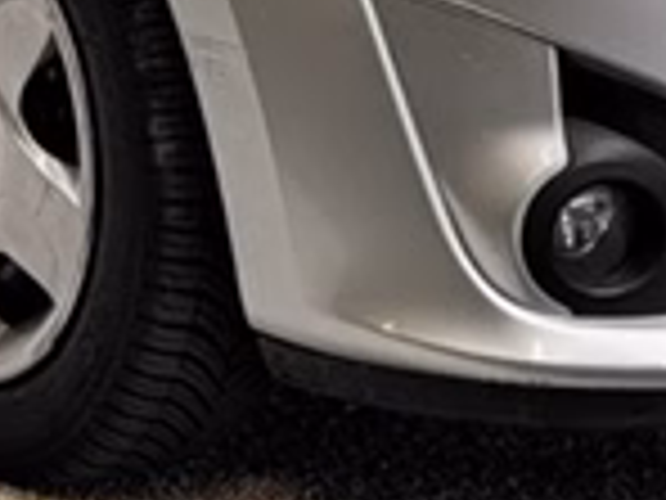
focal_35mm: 271
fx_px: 5214
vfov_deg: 5.3
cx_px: 158
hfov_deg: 7.3
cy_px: -739
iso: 50
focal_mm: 5.56
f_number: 1.6
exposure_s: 5
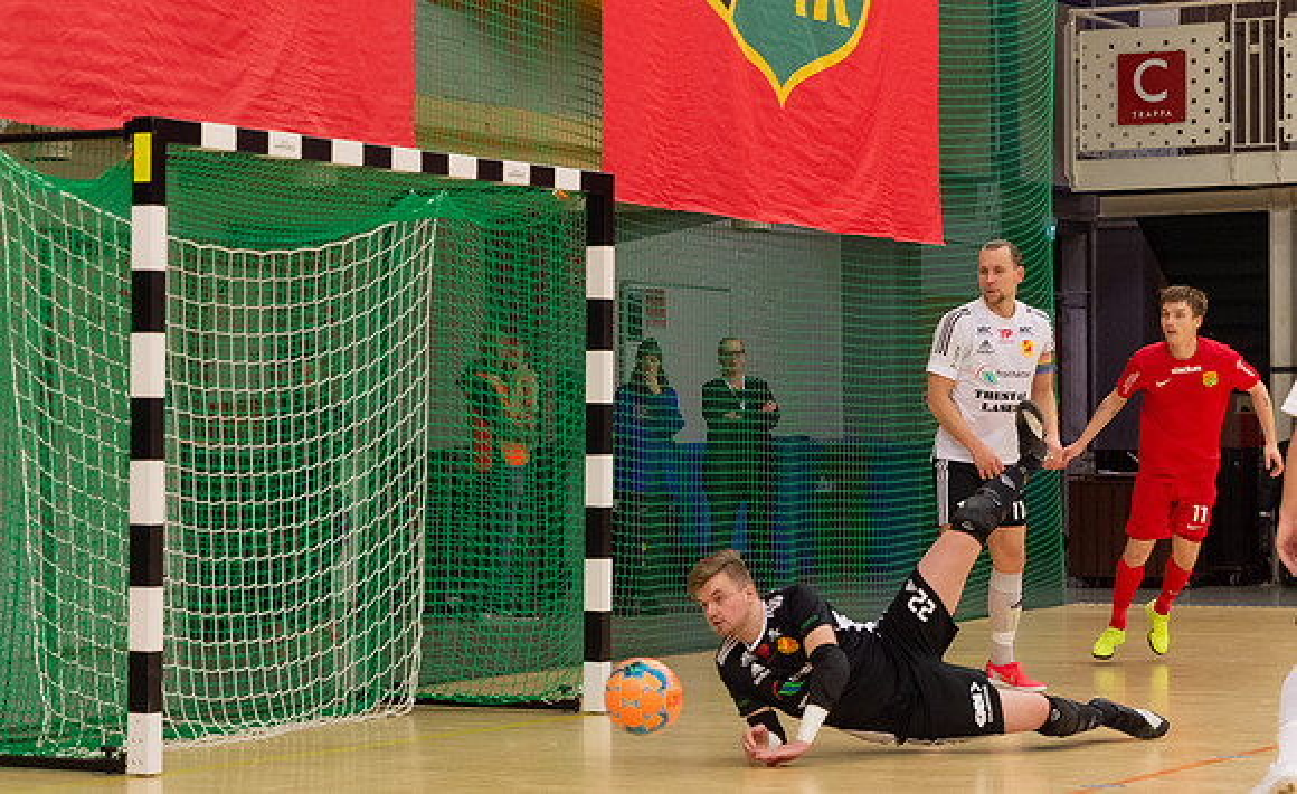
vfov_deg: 11.8
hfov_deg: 19.1
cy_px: 529
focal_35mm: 109
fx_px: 3838
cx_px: 427
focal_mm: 70
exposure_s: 1/500
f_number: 3.2
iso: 1600
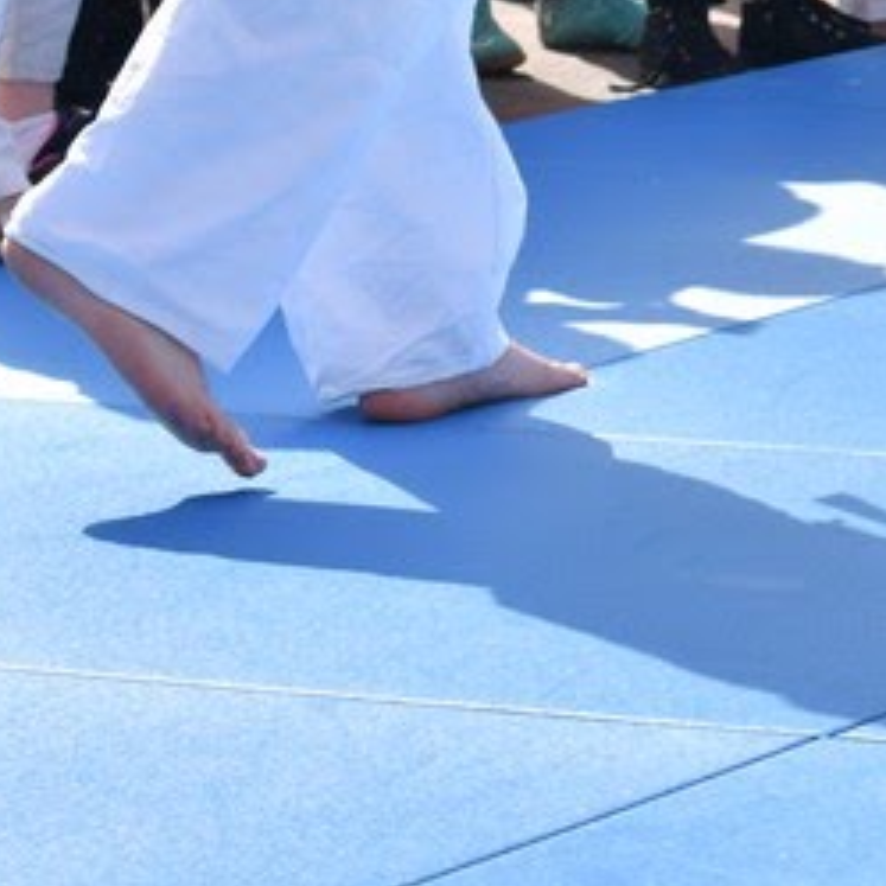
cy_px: -279
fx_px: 7587
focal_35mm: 262
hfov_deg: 6.5
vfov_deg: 6.6
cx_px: 1772
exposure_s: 1/500
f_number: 6.3
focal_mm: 50
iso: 100
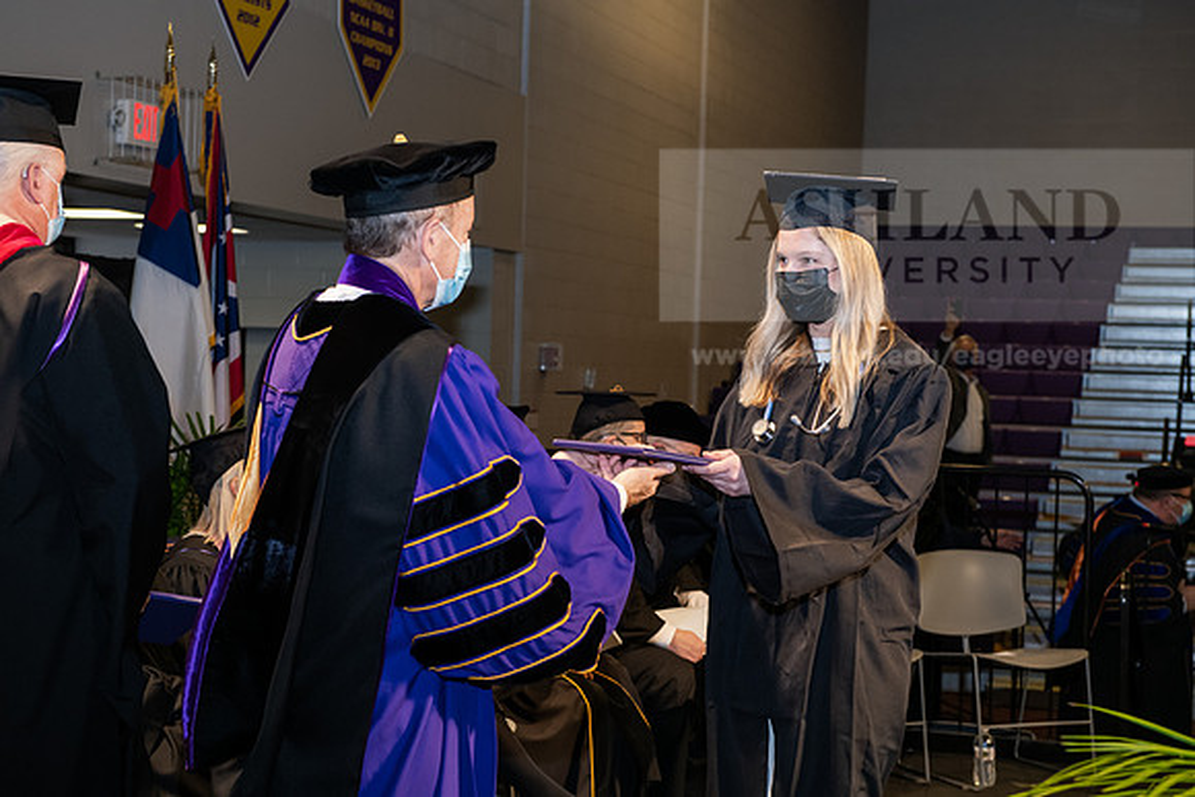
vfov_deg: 20.6
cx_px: 598
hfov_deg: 30.5
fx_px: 2191
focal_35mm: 66
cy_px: 398
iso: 1600
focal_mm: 66
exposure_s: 1/200
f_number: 6.3
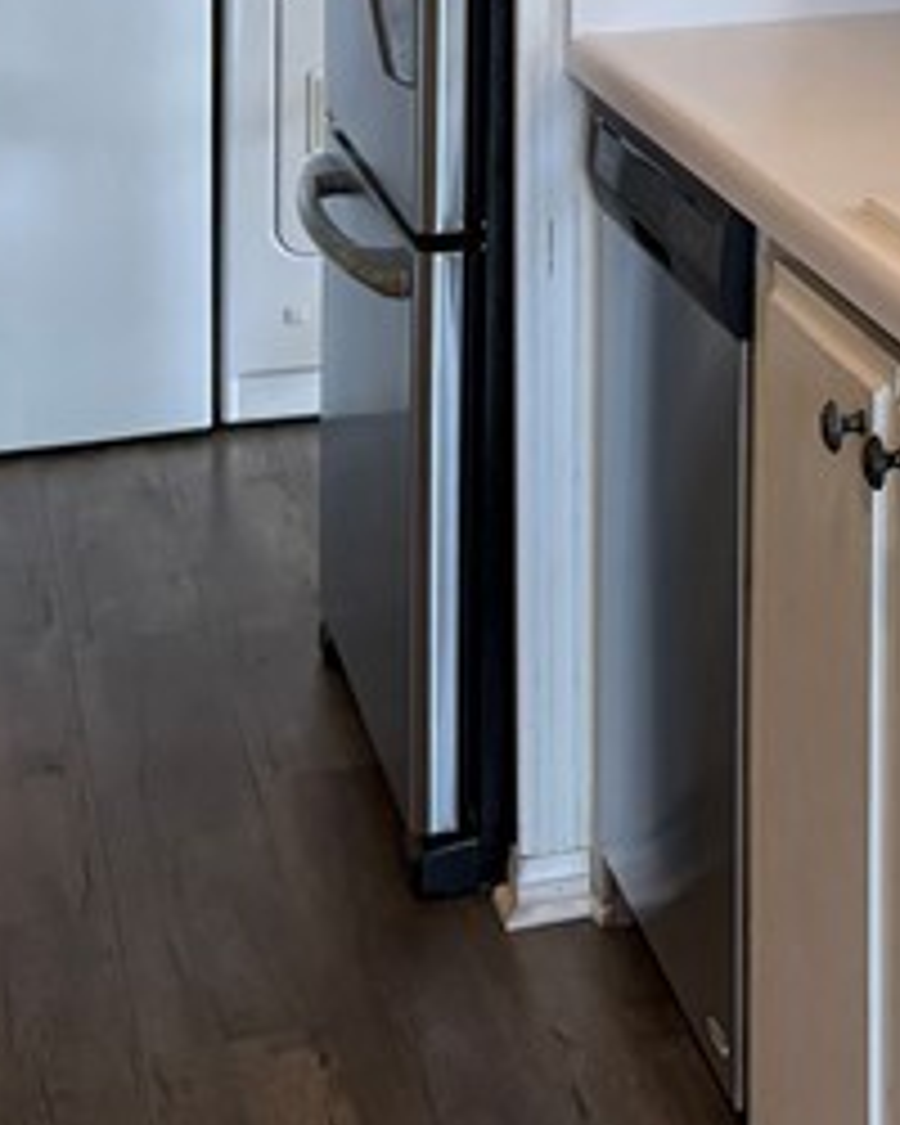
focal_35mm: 96
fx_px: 3196
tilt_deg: -1.3
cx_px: 1318
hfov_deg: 15.0
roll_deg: +0.5
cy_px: -423
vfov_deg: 18.3
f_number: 1.78
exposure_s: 1/120
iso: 125
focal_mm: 6.76
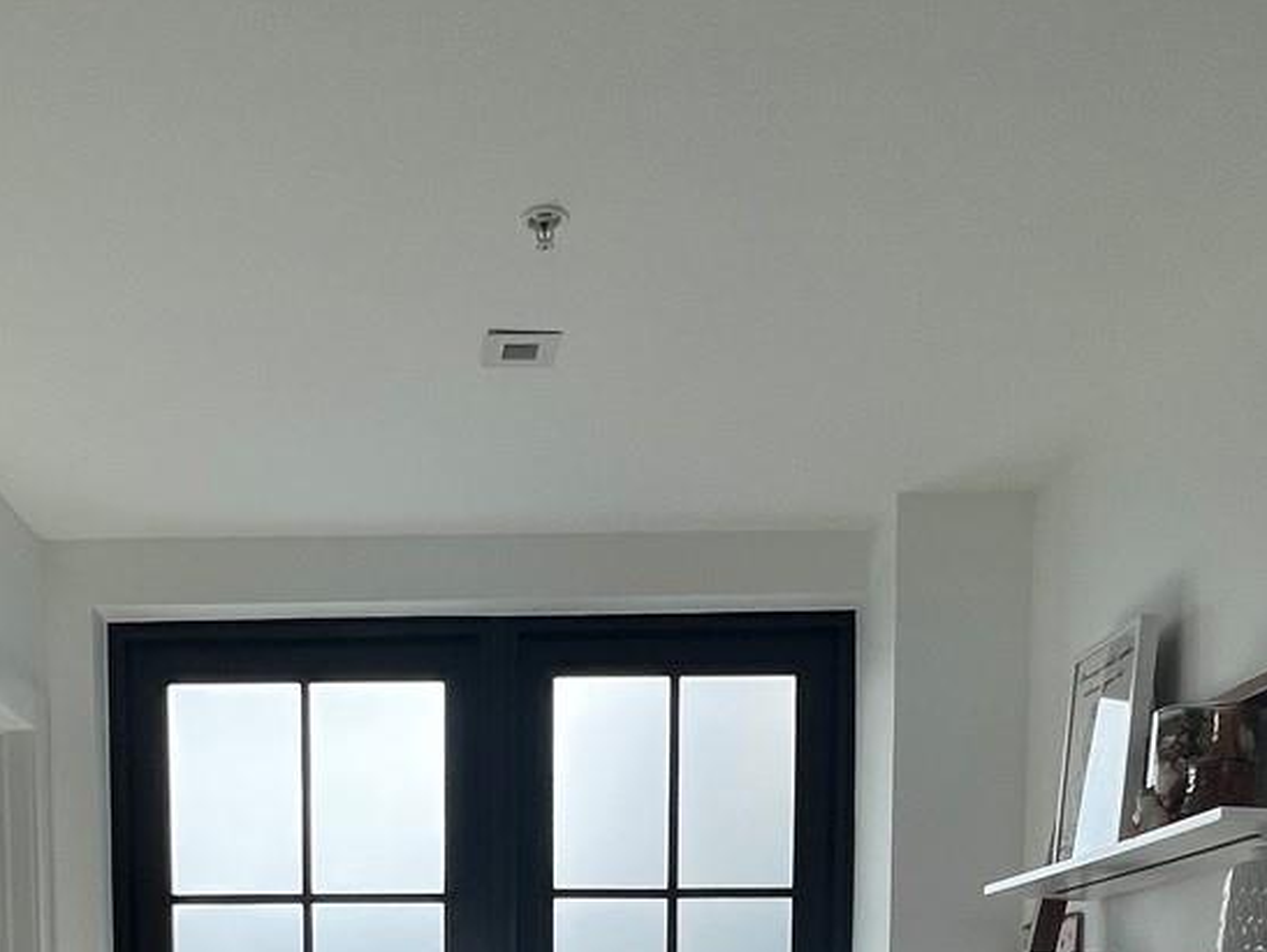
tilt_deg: -4.8
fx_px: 1392
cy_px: 1179
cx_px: 440
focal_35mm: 38
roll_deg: +0.2
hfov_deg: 48.3
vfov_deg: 31.0
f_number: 1.8
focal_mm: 1.57
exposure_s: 1/231
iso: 32
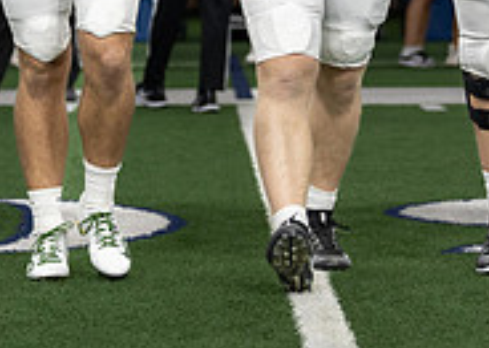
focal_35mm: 232
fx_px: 3218
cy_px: -186
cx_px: 191
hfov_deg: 8.7
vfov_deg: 6.1
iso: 1000
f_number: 2.8
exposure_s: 1/320
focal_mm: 70
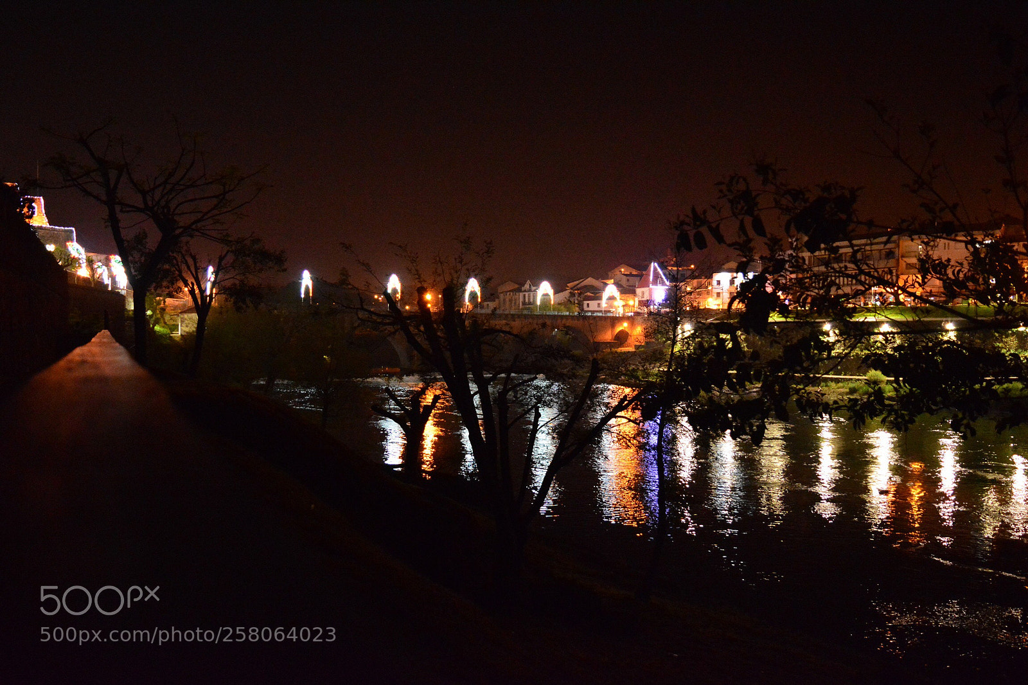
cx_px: 514
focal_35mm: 30
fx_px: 856
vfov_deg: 43.6
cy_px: 342
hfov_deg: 61.9
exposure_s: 1/10
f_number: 3.8
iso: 6400
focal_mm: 20
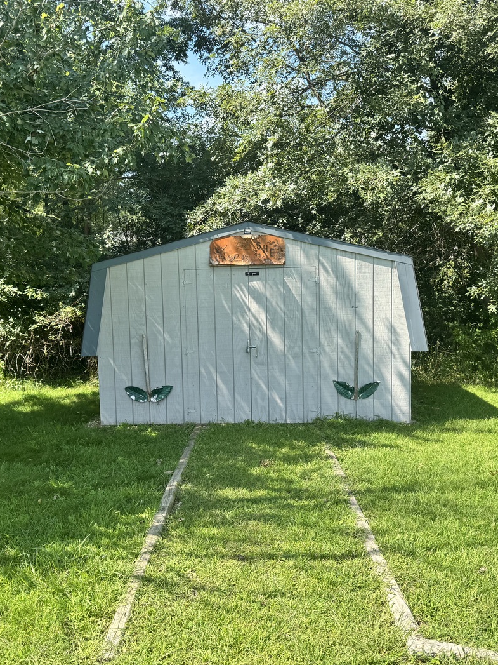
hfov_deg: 42.9
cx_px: 247
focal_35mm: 33
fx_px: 633
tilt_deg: -10.1
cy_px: 339
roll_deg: +0.7
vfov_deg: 55.4
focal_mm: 6.76
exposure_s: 1/1261
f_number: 1.78
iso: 80
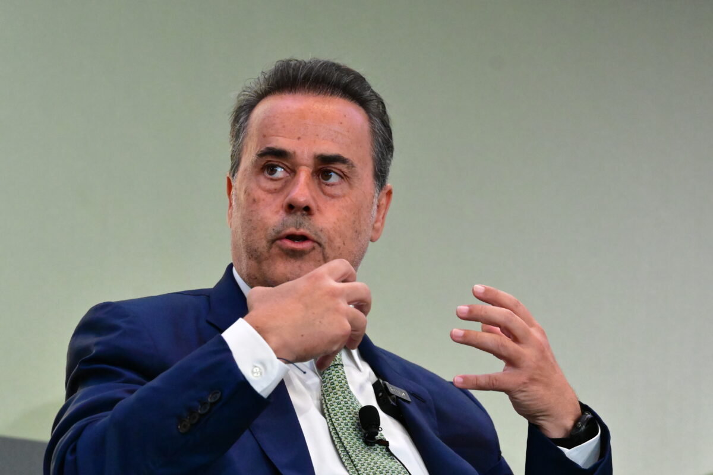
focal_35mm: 225
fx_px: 4456
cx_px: 356
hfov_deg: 9.1
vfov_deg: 6.1
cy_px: 238
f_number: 5
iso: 10000
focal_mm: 150
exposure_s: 1/400
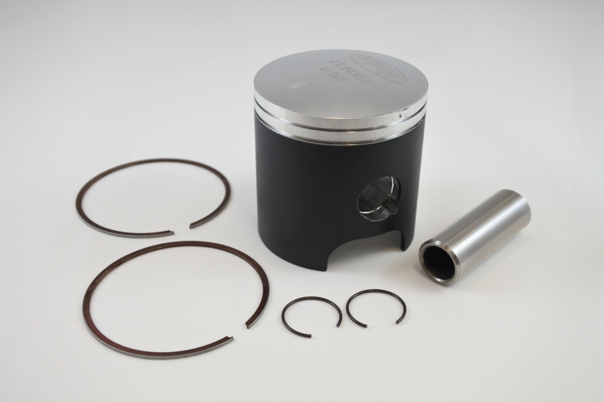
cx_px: 302
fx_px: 738
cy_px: 201
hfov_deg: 44.5
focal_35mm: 44
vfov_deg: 30.5
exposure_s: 1/125
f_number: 4.5
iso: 400
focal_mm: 16.5
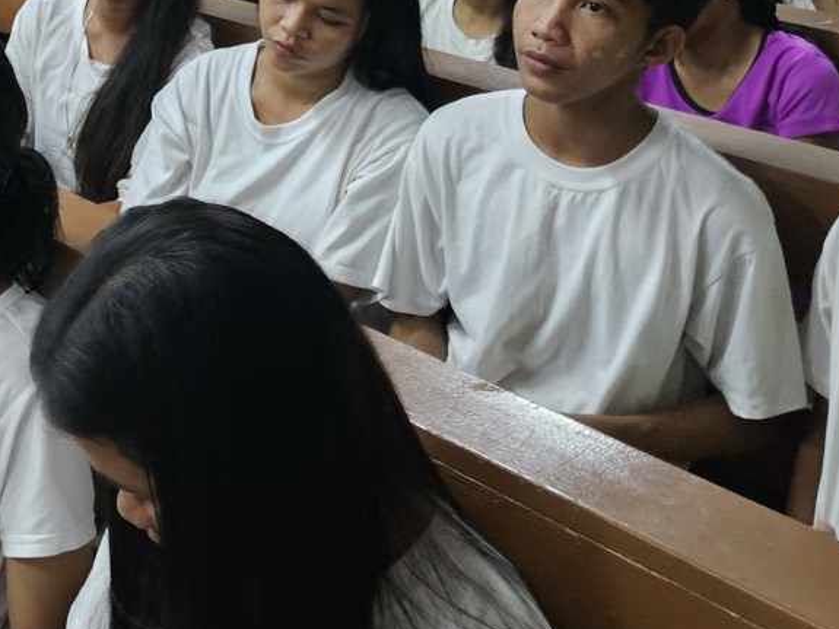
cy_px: -111
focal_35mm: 64
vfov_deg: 21.4
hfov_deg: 28.6
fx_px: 1551
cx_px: 20
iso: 1000
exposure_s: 1/120
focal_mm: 5.4
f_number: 1.8
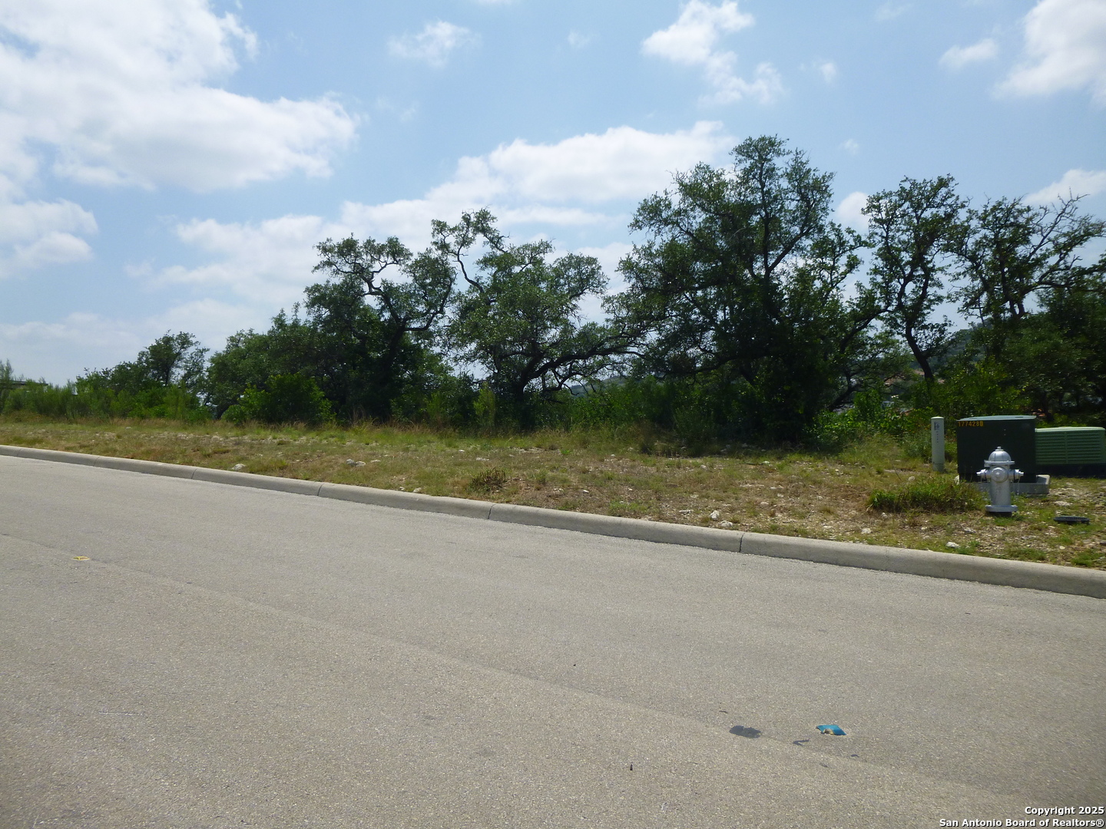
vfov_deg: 54.9
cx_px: 553
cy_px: 414
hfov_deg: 69.4
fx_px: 799
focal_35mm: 25
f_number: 9
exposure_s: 1/250
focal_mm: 4.5
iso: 100
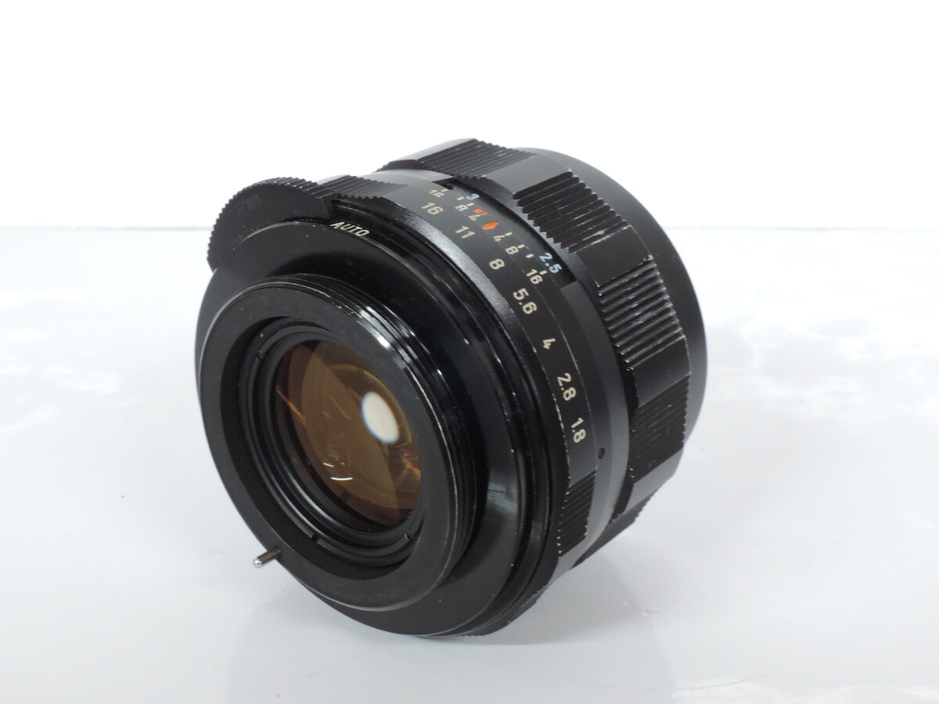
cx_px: 470
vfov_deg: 26.6
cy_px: 352
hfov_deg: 34.9
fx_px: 1492
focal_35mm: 55
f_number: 8
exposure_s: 1/13
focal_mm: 11.8
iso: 800
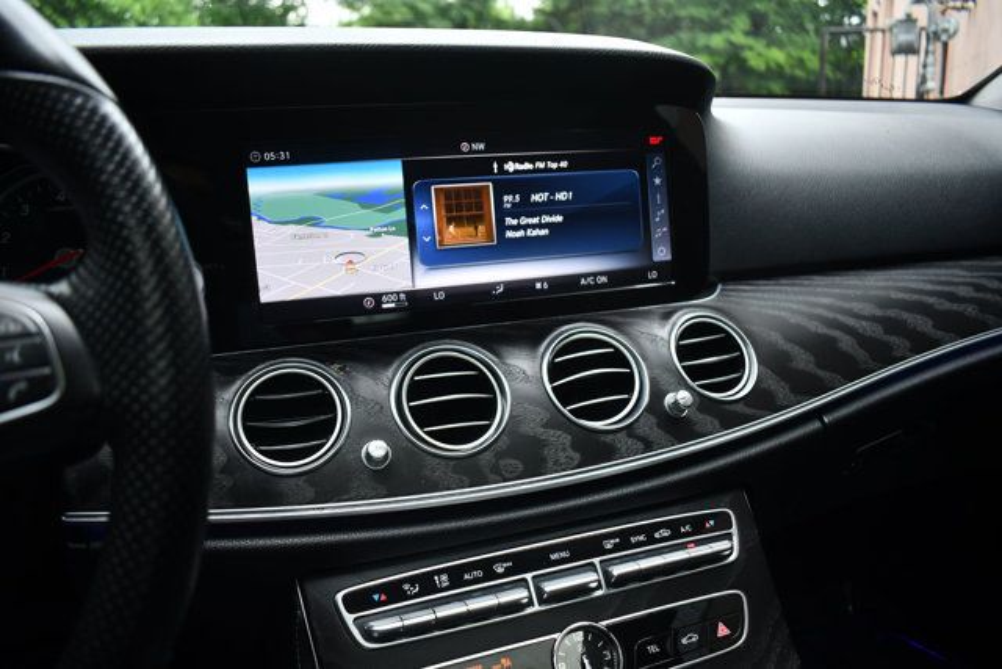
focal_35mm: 27
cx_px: 501
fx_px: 752
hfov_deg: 67.4
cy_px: 334
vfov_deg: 48.0
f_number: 3.5
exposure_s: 1/200
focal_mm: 18
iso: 800
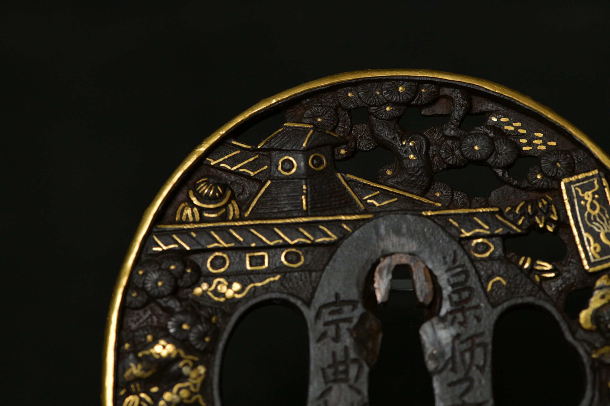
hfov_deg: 19.5
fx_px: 1779
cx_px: 305
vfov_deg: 13.0
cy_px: 203
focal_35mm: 105
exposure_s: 1/125
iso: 3600
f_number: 9
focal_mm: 105
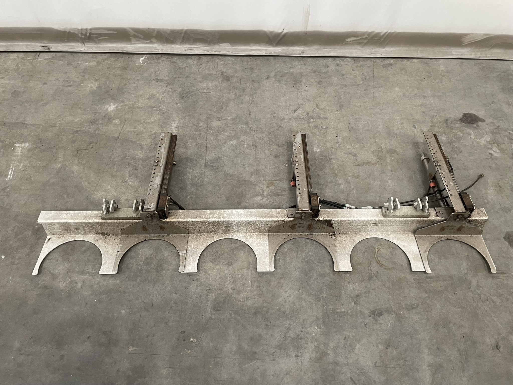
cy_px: 192
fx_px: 385
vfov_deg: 53.1
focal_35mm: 26
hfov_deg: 67.3
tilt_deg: -56.2
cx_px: 256
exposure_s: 1/60
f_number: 1.6
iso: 160
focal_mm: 4.2
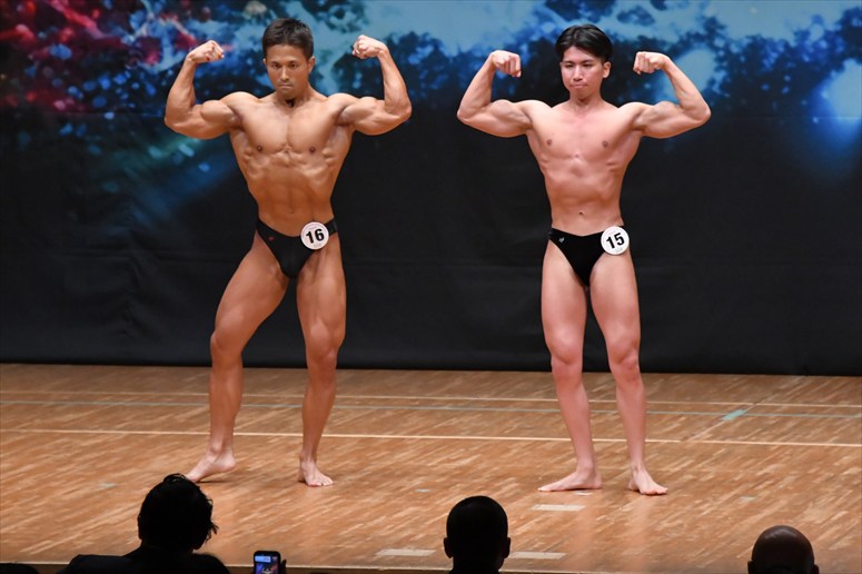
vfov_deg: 5.1
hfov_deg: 7.6
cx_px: 431
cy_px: 287
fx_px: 6462
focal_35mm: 270
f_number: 5.6
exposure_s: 1/400
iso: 6400
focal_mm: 180
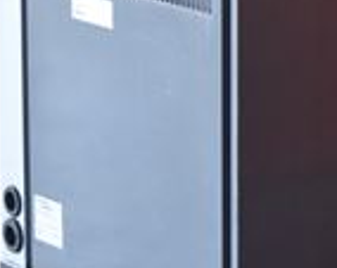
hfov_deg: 7.0
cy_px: -38
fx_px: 2724
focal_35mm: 274
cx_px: 403
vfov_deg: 5.6
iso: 1250
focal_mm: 55
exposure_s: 1/200
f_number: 6.3
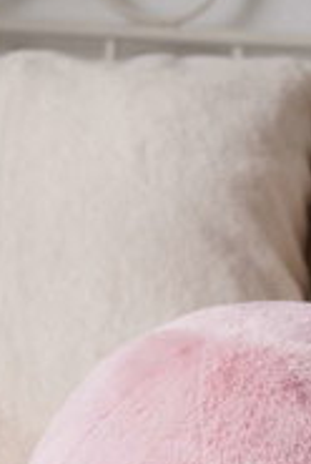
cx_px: 189
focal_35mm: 155
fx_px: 2001
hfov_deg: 8.9
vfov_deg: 13.2
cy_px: 196
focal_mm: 41
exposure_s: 1/80
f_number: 4.5
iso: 250
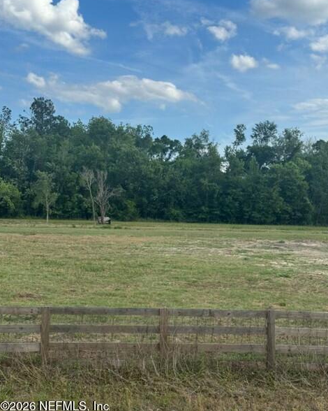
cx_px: 164
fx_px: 619
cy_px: 202
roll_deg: -0.8
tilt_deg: -2.0
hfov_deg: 29.7
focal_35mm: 51
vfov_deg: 36.7
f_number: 1.78
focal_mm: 6.76
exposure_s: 1/3425
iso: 64
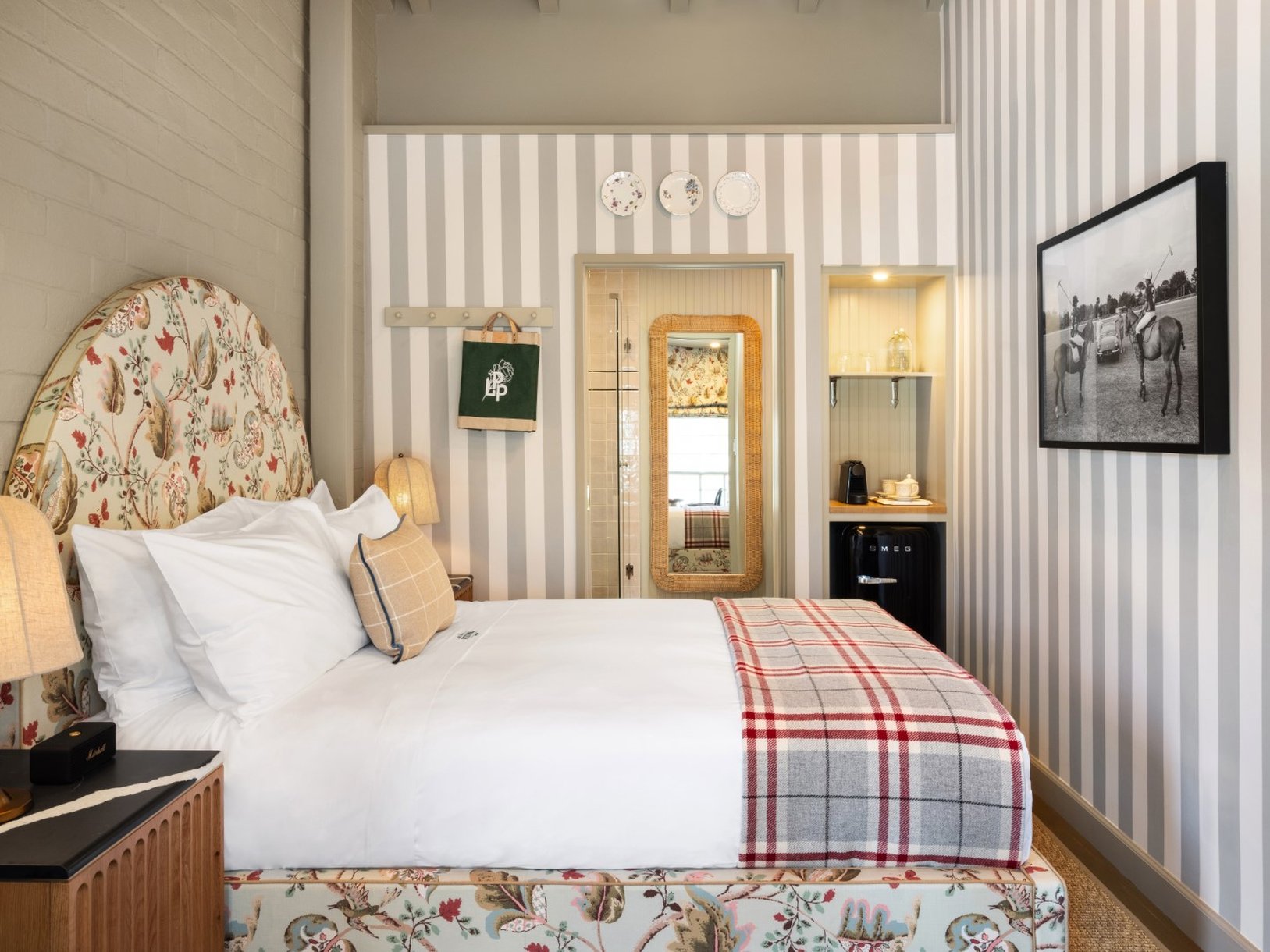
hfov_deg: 69.4
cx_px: 635
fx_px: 917
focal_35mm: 25
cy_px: 476
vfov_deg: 54.9
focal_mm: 32
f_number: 22
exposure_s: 2
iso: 400
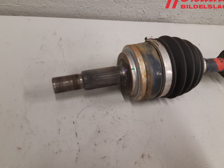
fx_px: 181
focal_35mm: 28
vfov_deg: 49.7
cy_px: 79
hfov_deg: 63.4
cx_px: 117
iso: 125
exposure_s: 1/50
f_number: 1.7
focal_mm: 3.93
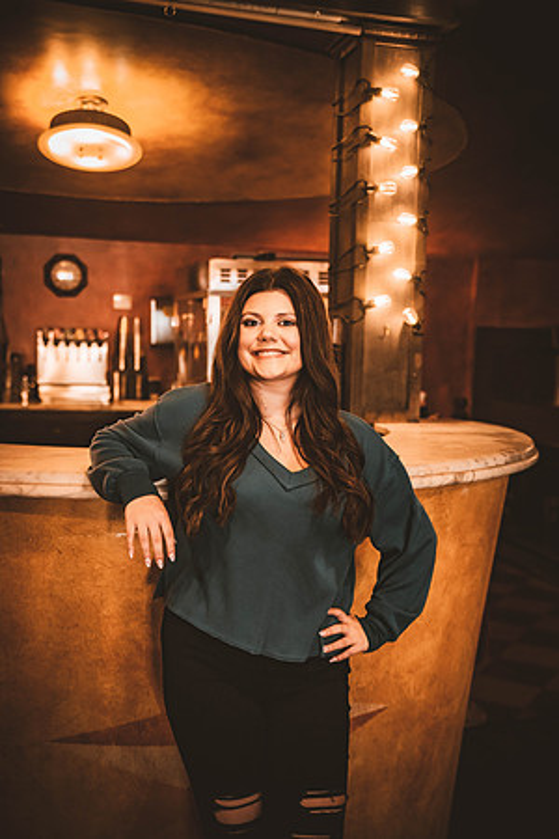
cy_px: 420
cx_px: 280
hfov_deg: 30.5
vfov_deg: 44.5
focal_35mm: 44
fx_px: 1025
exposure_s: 1/125
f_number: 2.8
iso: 1600
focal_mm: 44
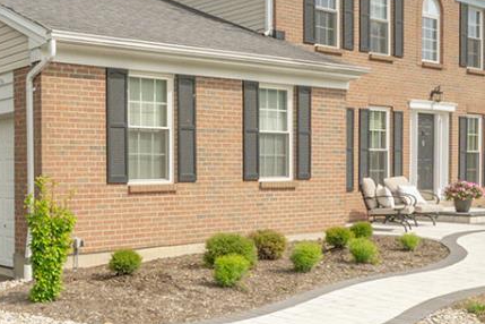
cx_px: 3
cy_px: 205
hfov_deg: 36.4
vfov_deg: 27.4
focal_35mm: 49
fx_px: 660
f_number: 18
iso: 3200
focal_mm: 14
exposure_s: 1/1600
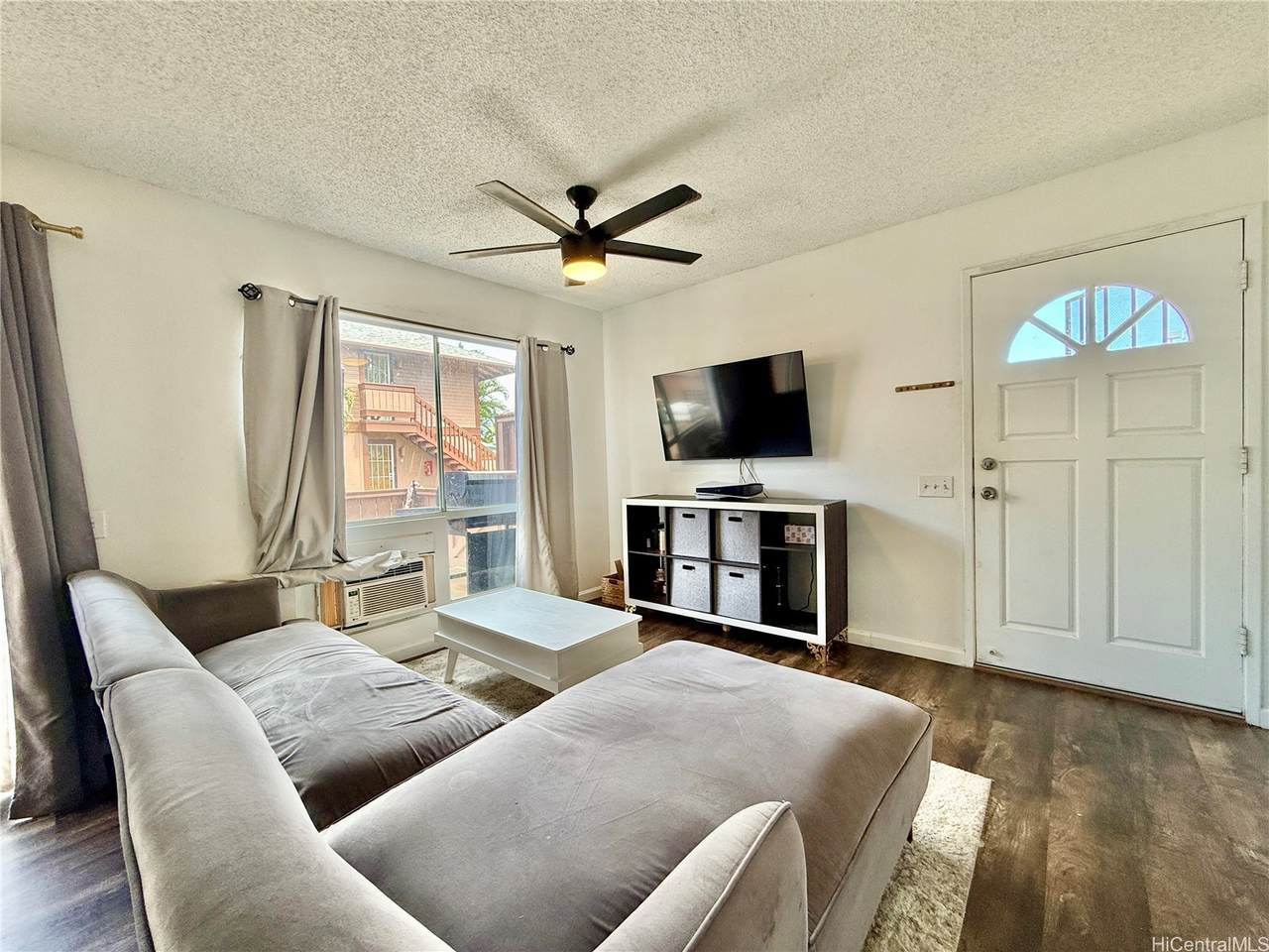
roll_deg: +2.5
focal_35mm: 14
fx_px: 513
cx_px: 634
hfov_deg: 102.1
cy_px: 476
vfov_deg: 85.7
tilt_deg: -1.4
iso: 100
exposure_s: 1/120
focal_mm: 2.22
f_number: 2.2
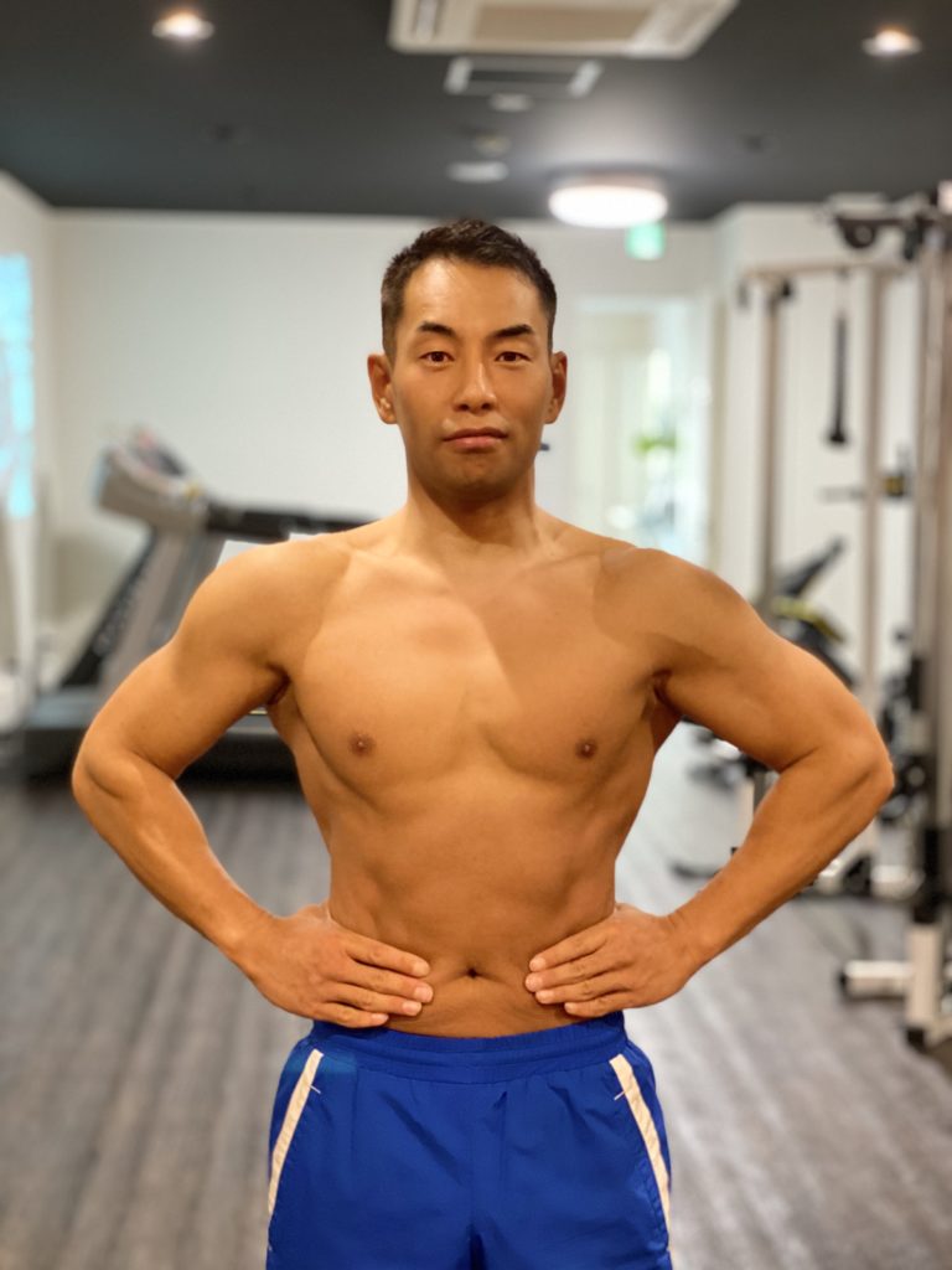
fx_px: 1907
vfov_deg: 36.8
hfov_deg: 28.0
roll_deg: -0.9
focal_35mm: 52
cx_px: 476
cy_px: 635
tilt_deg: -4.4
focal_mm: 6
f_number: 2
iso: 320
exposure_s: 1/30
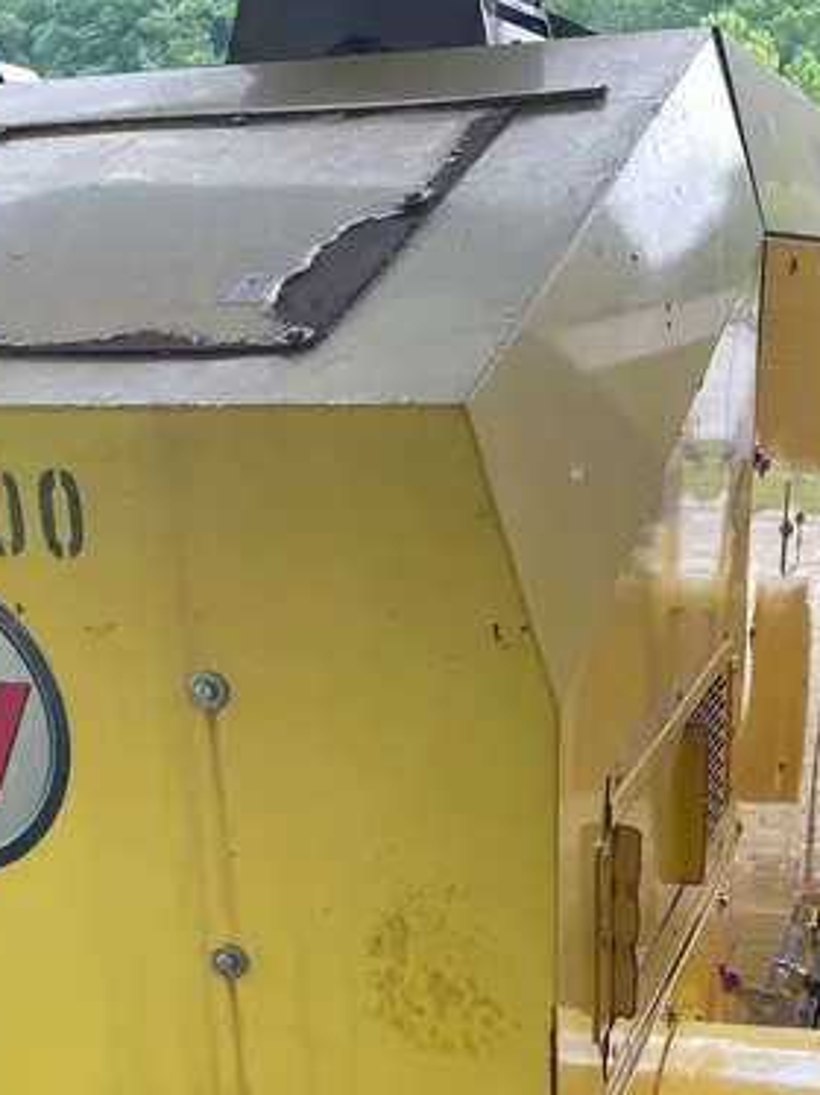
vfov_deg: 35.6
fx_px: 1613
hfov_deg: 28.5
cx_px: 436
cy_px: 950
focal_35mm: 51
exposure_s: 1/121
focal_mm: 4.2
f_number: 1.6
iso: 40
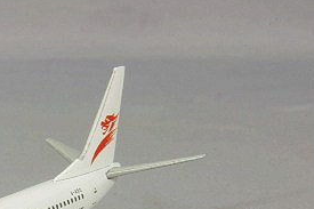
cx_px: 15
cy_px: 223
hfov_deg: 7.9
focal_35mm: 261
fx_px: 2275
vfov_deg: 5.2
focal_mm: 75
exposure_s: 1/1.67
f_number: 32
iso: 400
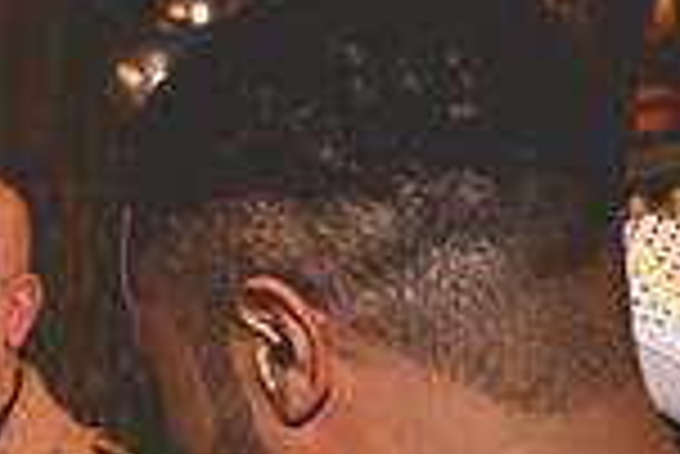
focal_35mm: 101
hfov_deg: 18.3
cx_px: -284
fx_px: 1910
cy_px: 641
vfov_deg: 13.0
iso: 3200
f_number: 3.2
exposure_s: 1/100
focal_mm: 25
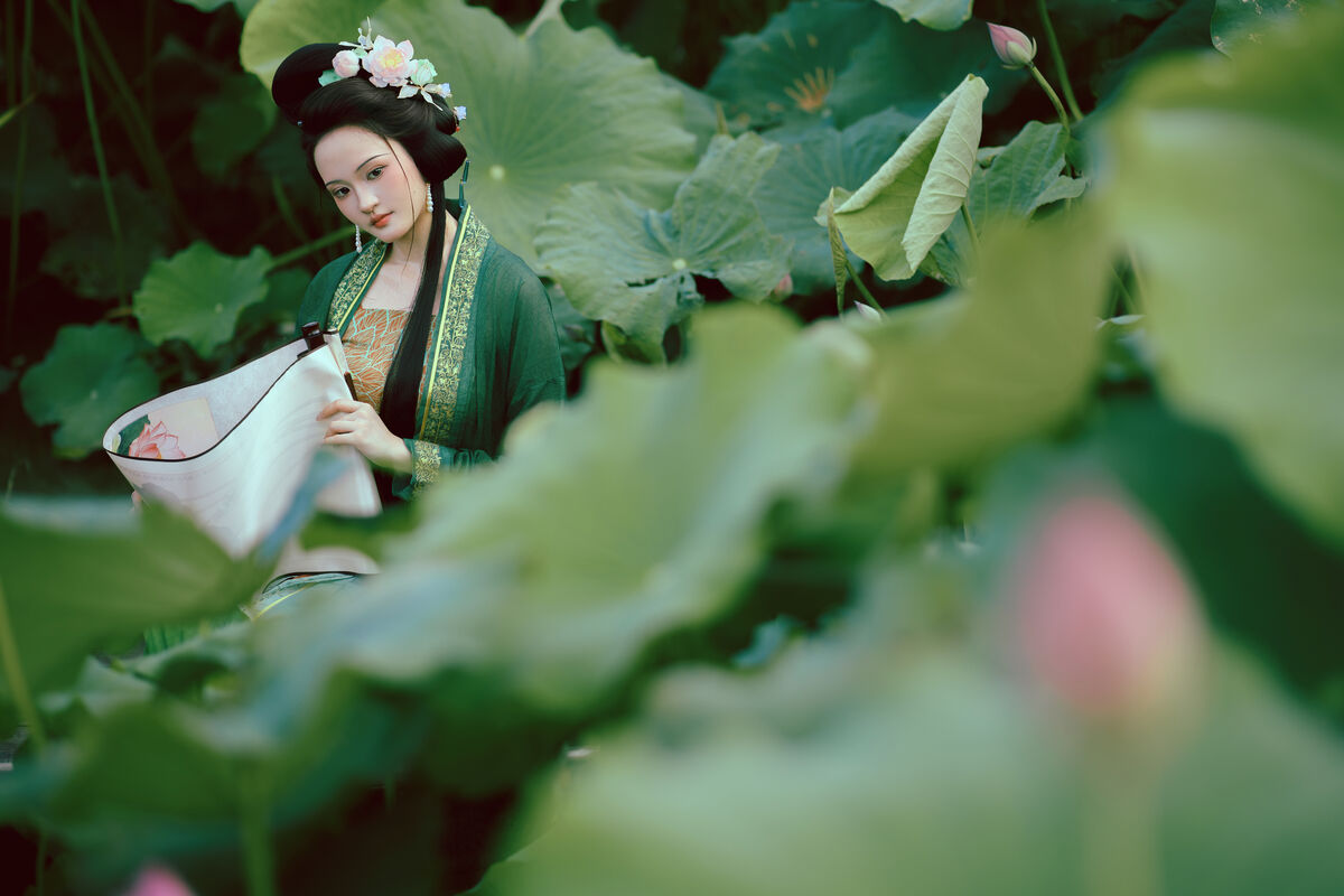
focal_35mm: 85
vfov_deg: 16.1
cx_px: 672
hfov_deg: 23.9
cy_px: 448
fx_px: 3173
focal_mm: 85
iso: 100
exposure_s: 1/1000
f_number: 1.8
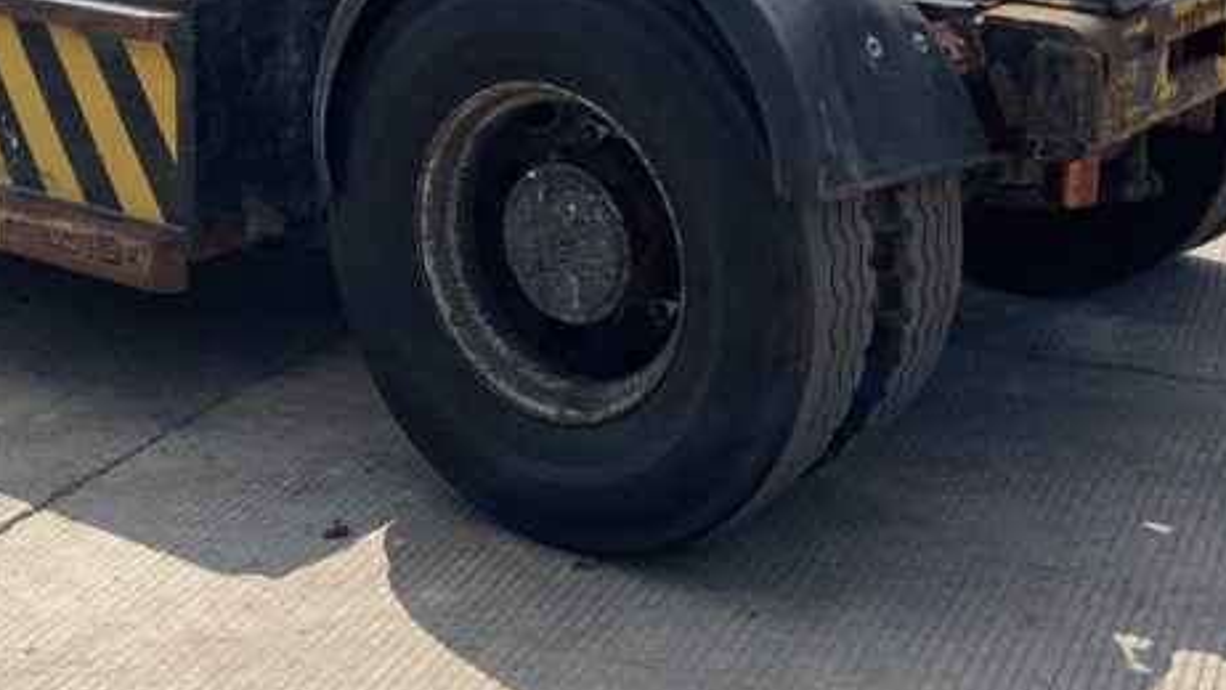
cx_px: 454
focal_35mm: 70
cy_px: -265
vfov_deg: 16.1
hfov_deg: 30.0
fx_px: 2276
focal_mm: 3
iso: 16
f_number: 1.8
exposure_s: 1/2427
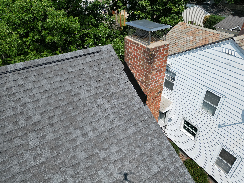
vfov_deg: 56.8
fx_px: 169
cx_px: 122
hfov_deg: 71.6
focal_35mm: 24
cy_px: 92
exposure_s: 1/4000
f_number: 1.7
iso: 150
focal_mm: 6.72
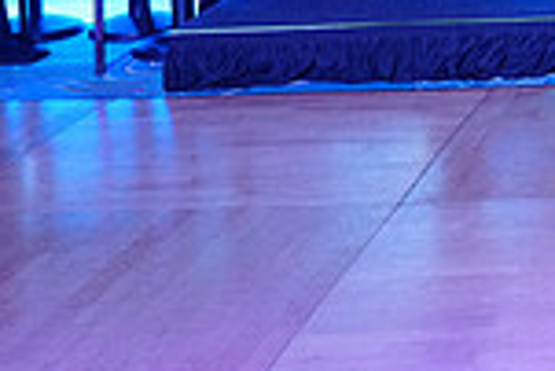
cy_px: -310
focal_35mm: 119
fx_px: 1836
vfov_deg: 10.8
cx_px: 963
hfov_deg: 15.1
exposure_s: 1/500
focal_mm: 31
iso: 2500
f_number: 4
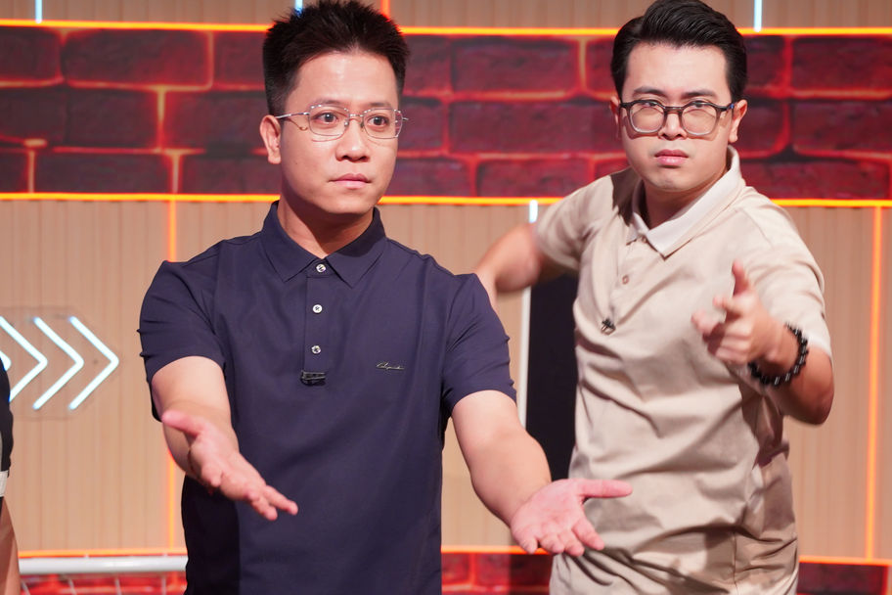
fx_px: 2731
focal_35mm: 110
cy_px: 394
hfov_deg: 18.6
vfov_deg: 12.4
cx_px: 454
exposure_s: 1/100
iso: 800
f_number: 2.8
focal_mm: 49.1
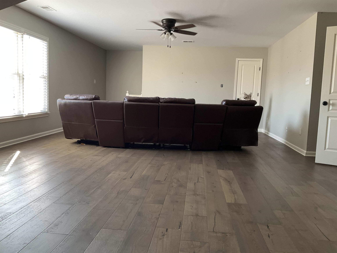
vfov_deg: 48.2
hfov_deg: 61.7
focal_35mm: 29
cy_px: 126
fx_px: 282
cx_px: 168
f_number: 1.8
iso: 80
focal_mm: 3
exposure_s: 1/60
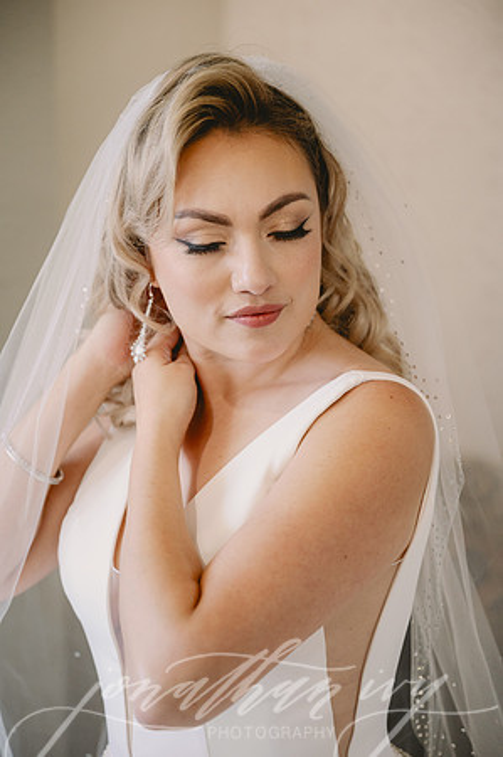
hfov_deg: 19.4
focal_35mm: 70
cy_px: 378
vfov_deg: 28.9
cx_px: 252
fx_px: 1470
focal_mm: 70
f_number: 2.8
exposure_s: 1/320
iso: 1600
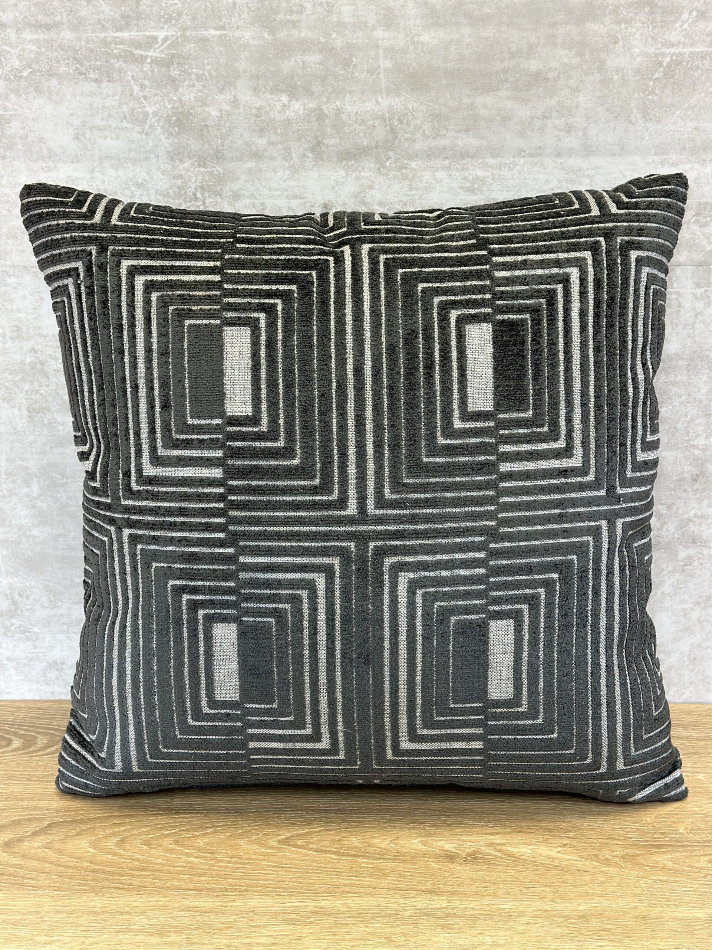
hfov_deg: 30.3
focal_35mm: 48
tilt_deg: -17.0
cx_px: 356
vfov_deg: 39.7
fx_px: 1316
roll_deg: +0.7
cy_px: 475
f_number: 1.78
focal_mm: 6.86
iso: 125
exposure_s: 1/120
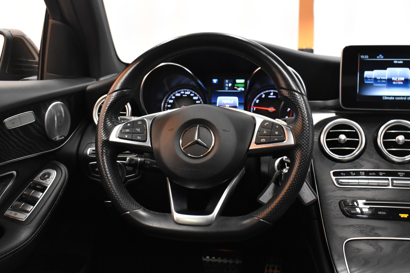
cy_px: 143
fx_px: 433
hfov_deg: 50.7
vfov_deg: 35.0
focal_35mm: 38
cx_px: 200
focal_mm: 24
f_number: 5.6
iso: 3200
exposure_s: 1/8
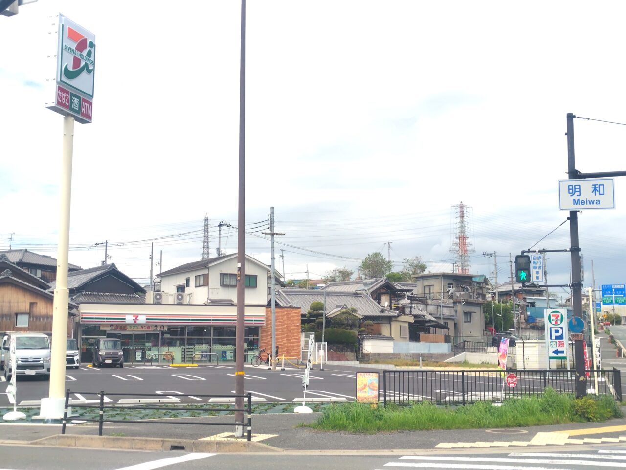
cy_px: 235
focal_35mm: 23
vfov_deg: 58.9
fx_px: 416
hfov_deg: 73.9
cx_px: 313
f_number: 1.9
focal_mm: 5.6
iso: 50
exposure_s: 1/2315
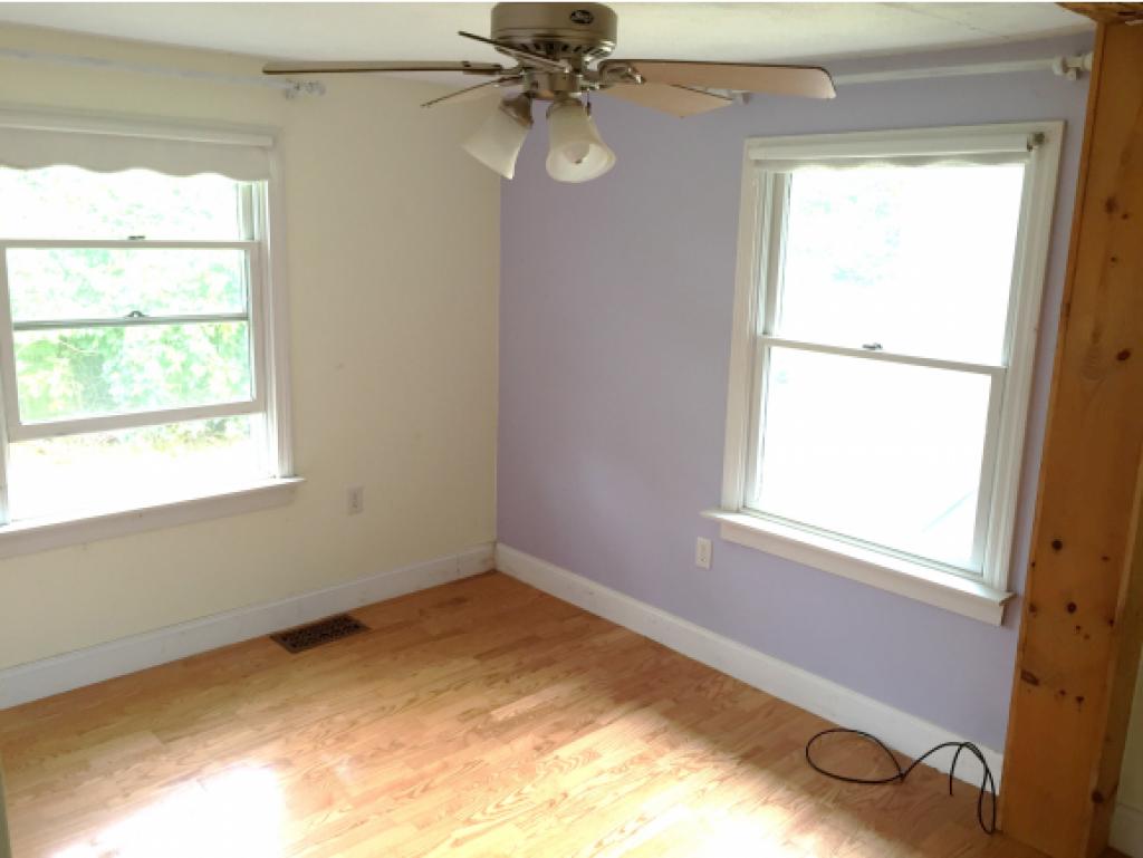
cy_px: 429
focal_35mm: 29
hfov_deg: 61.6
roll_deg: -2.4
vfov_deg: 48.3
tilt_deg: -12.7
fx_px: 958
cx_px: 572
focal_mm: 4.15
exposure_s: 1/30
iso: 32
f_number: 2.2
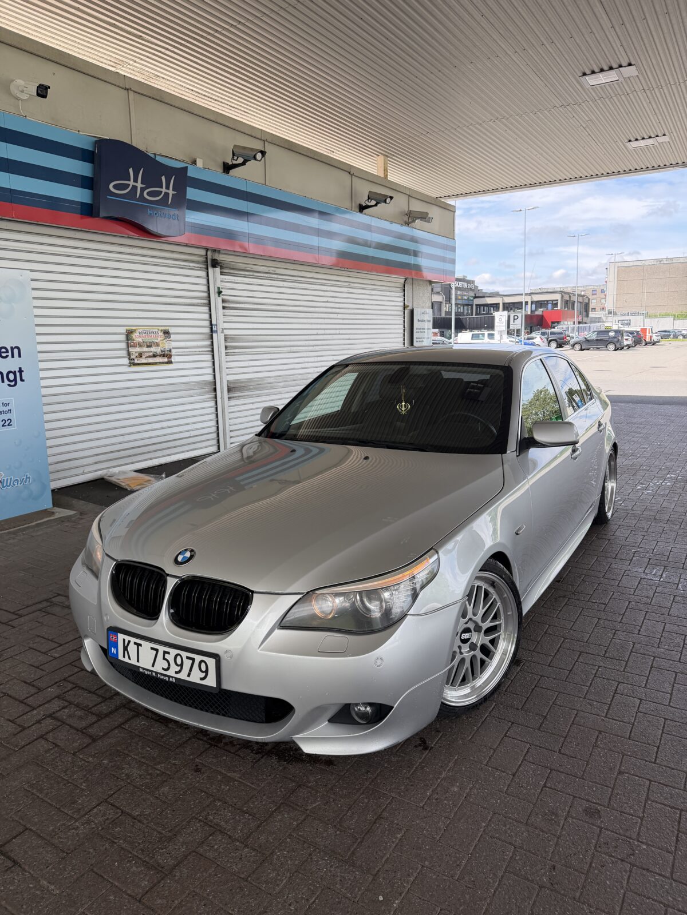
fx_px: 635
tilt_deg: -6.9
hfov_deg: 56.8
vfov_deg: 71.6
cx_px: 344
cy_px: 458
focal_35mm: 24
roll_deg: +0.3
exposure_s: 1/1005
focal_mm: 6.76
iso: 100
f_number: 1.78
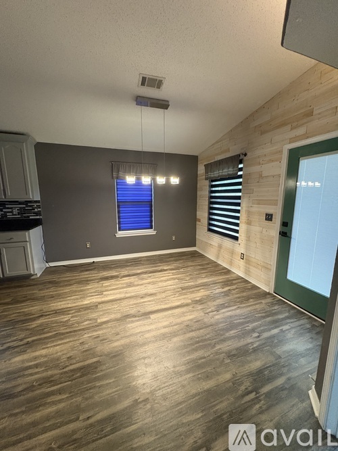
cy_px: 226
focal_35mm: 14
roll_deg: -0.5
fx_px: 182
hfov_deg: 85.7
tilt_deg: -8.5
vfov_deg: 102.1
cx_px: 169
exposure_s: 1/60
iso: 640
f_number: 2.2
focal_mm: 2.22
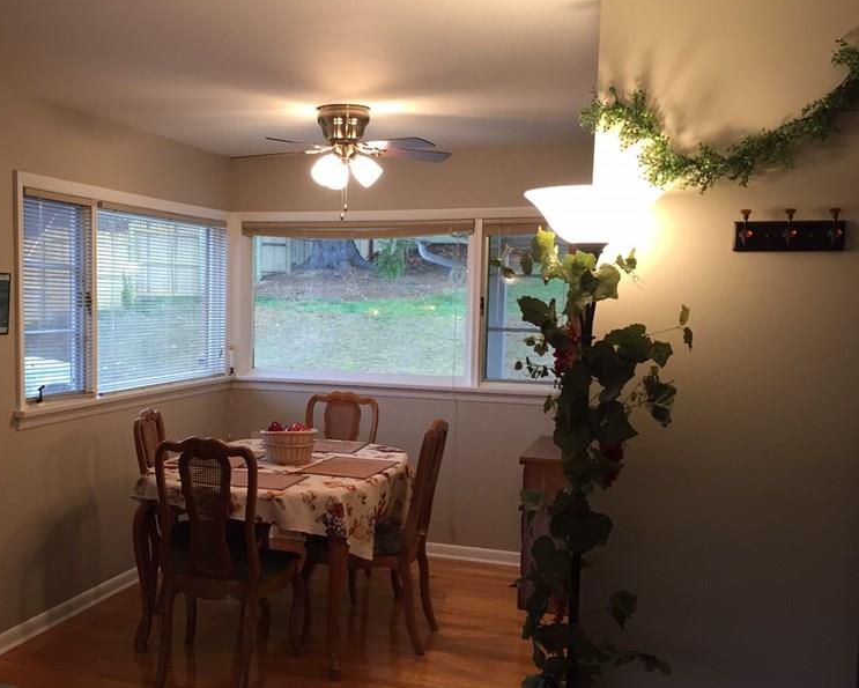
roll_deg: -0.7
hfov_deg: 46.1
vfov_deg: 38.2
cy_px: 376
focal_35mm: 39
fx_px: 992
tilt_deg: -6.1
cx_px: 286
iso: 80
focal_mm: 4.15
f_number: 2.2
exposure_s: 1/30
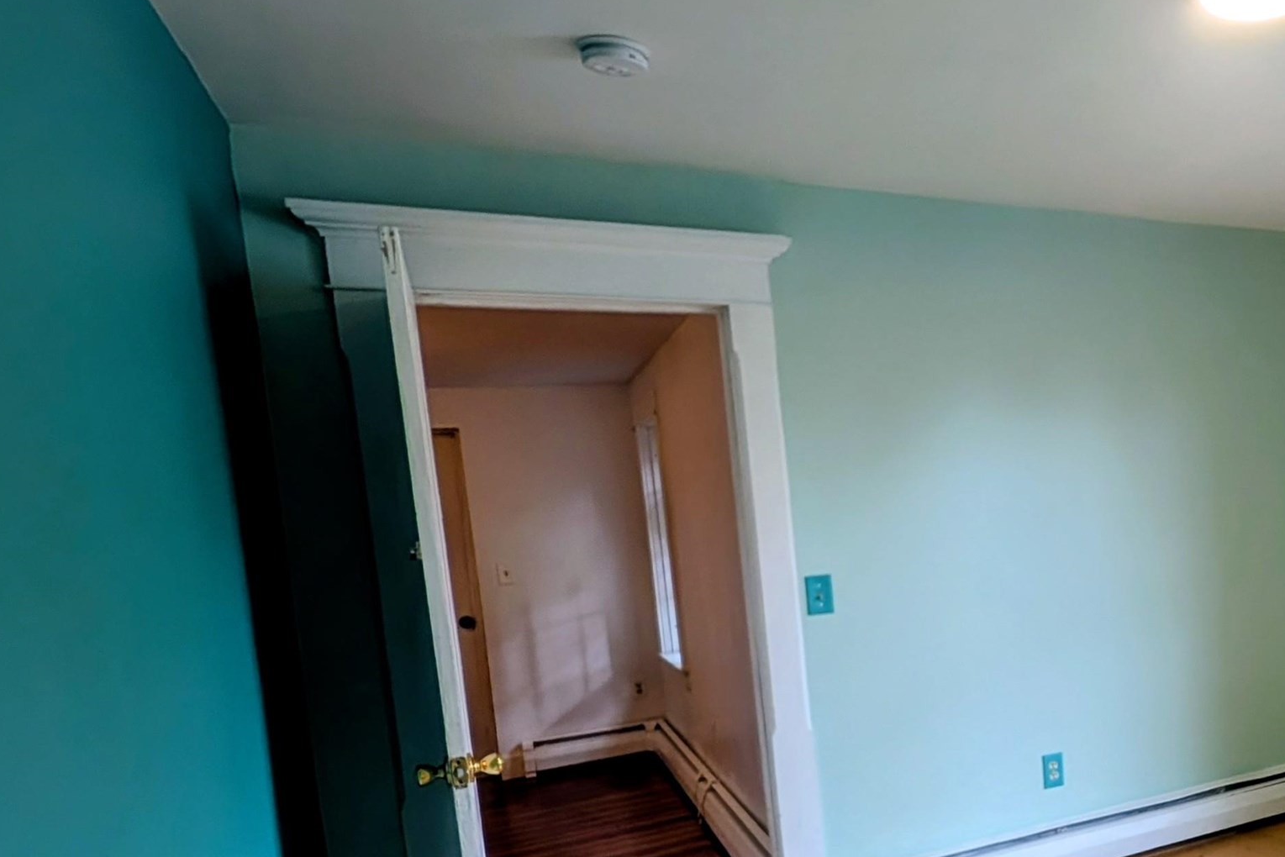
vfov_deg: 50.2
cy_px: 588
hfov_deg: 57.3
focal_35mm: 25
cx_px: 1237
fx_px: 892
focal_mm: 2.02
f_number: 1.7
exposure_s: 1/120
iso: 69
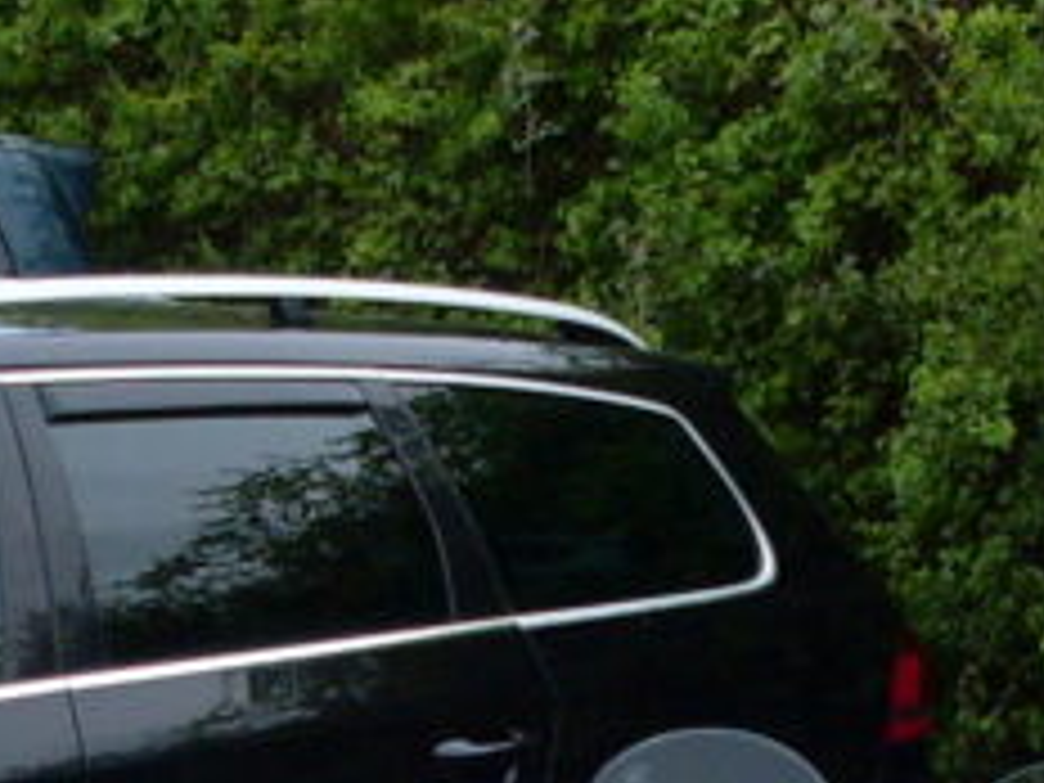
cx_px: 702
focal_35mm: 168
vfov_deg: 8.6
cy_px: 1292
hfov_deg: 11.7
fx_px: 5067
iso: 80
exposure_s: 1/500
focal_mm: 6.3
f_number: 2.8
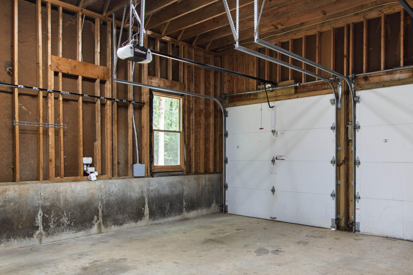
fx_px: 321
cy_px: 159
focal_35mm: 28
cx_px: 253
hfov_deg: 64.7
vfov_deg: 46.2
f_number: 8
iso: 100
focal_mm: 10
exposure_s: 2
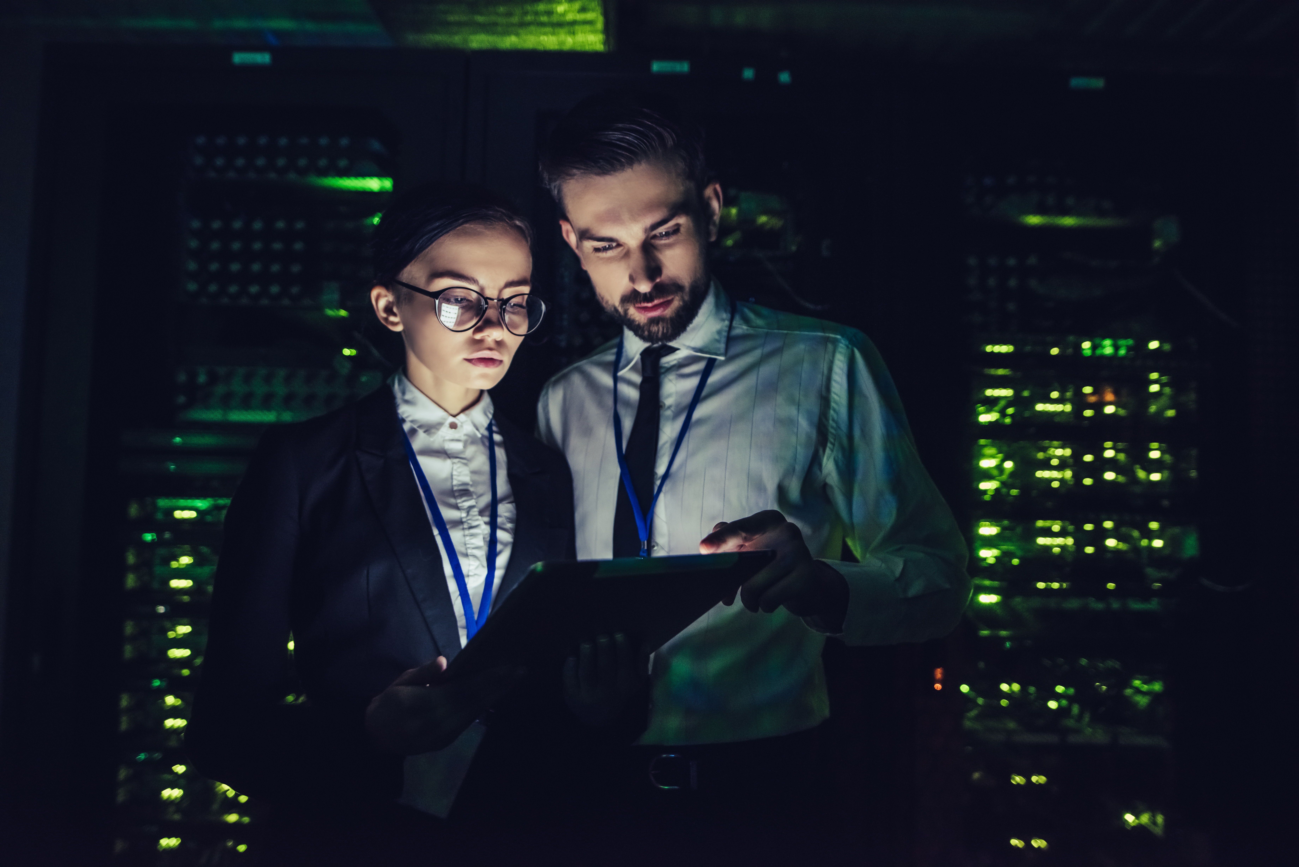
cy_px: 434
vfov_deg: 62.0
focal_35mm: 20
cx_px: 650
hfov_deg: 84.0
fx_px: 722
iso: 1250
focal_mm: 20
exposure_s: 1/5
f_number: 2
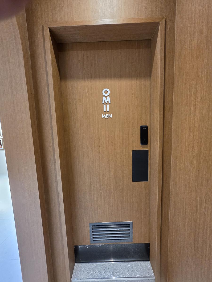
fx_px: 106
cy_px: 141
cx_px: 106
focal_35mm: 13
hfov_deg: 89.9
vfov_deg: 106.2
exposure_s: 1/60
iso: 200
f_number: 1.9
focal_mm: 2.2
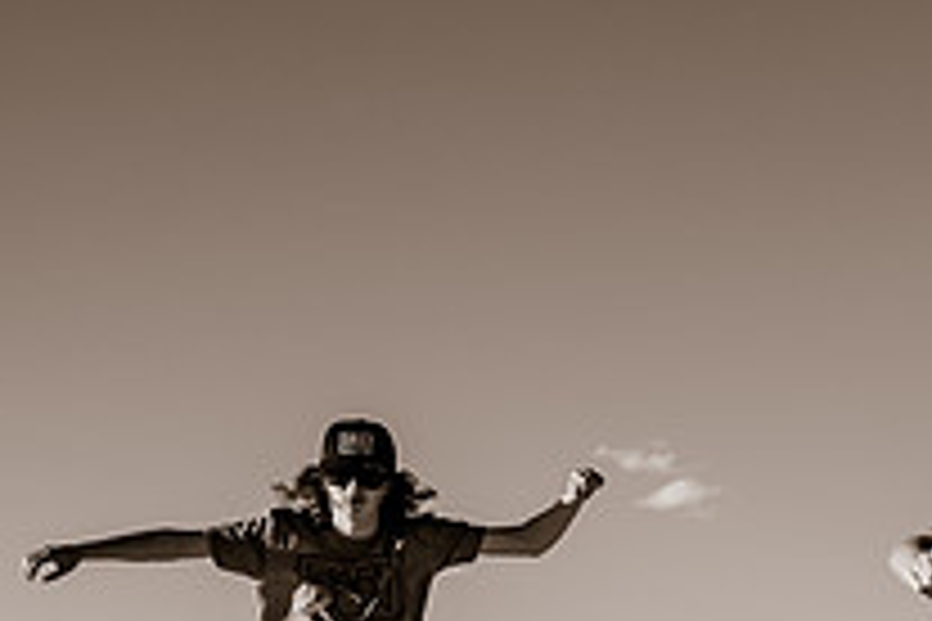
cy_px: 536
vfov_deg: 16.5
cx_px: 1194
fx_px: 2123
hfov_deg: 22.3
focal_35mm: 82
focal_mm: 24
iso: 200
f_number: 4
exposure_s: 1/1600
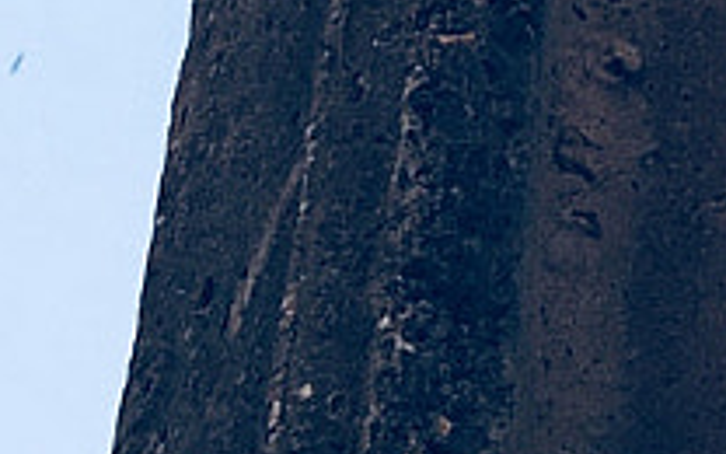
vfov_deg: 4.8
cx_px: 1442
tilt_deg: +66.3
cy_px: -1708
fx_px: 4669
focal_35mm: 236
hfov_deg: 8.4
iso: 25
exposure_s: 1/398
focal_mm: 4.15
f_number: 2.2
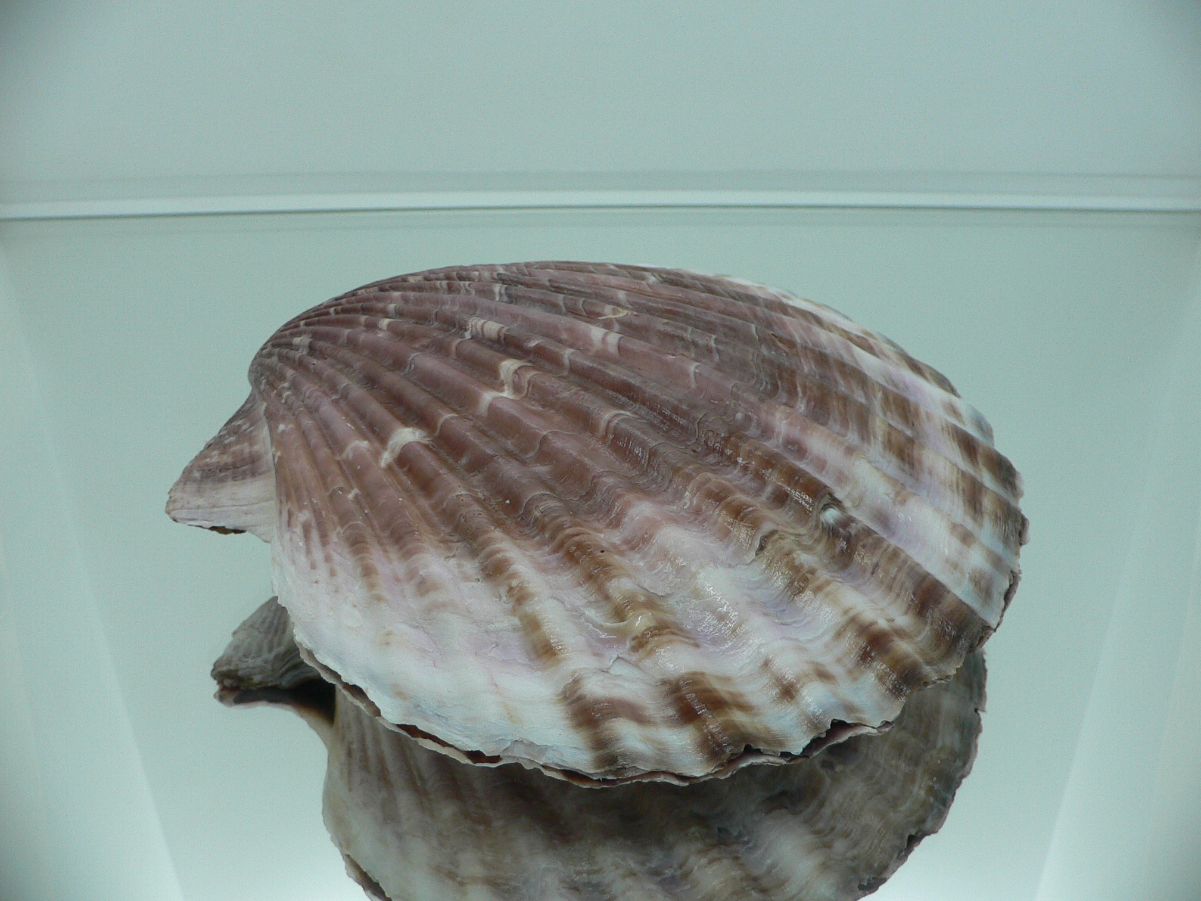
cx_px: 600
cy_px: 450
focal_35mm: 35
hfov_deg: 52.6
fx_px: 1214
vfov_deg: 40.7
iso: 100
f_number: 2.8
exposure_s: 1/60
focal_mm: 4.6
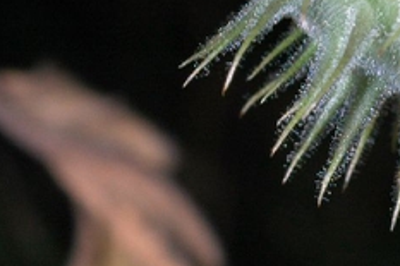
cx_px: 93
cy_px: -160
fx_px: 4397
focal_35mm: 396
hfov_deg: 5.2
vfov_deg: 3.5
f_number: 11
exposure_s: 1/500
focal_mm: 60
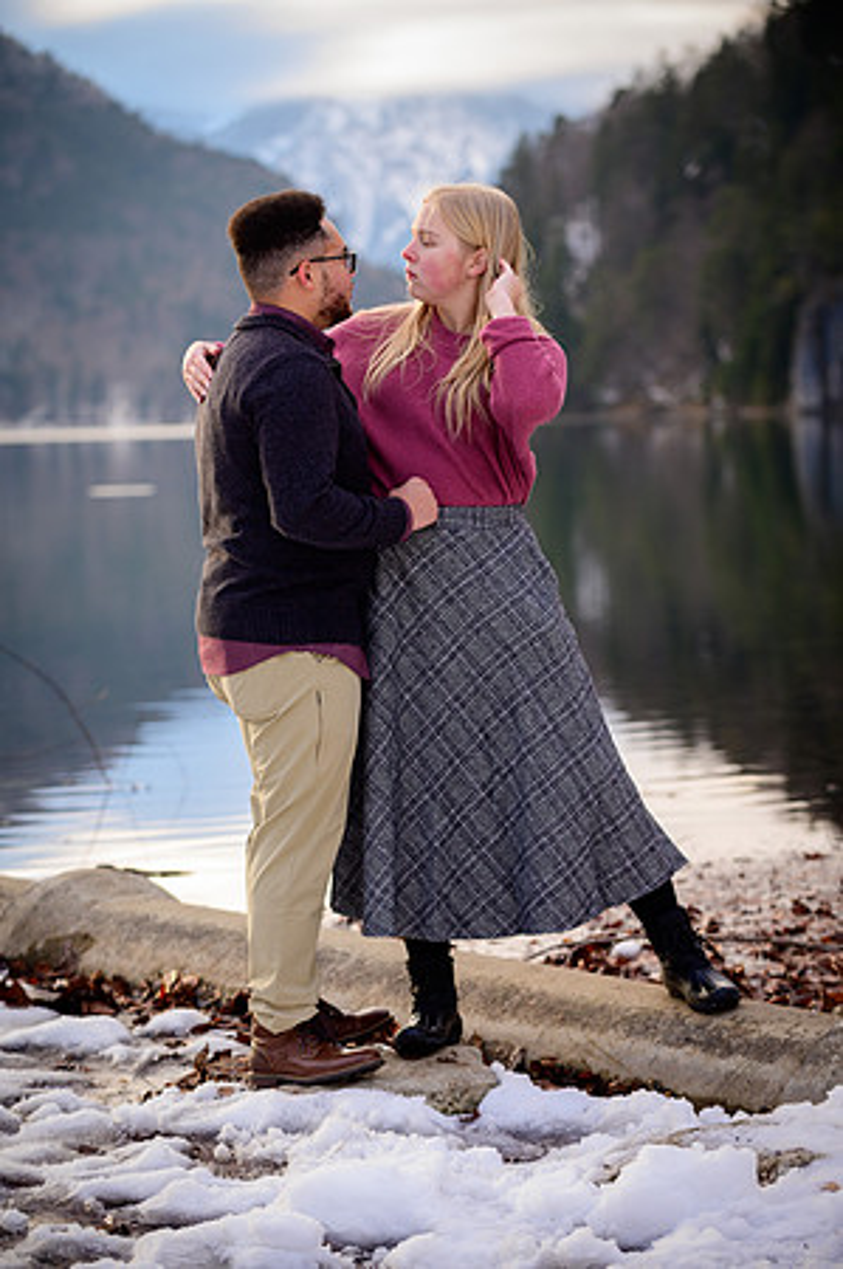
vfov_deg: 20.0
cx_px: 422
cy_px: 634
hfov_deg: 13.4
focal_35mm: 102
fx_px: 3591
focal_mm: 102
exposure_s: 1/320
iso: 250
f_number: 4
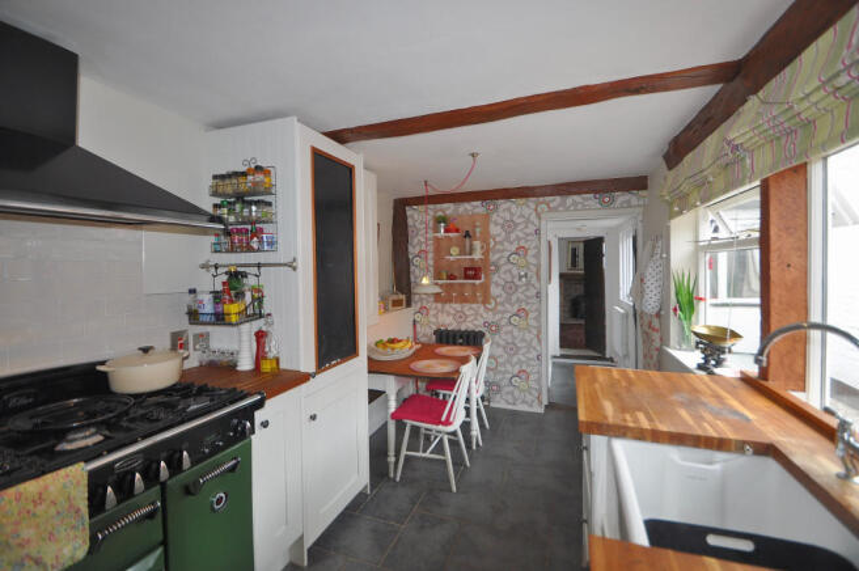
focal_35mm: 15
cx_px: 430
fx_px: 358
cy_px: 286
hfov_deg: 100.4
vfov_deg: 77.2
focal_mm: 10
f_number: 3.5
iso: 400
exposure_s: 1/125
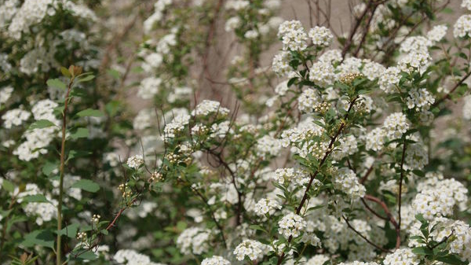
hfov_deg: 16.5
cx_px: 236
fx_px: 1620
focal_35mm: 130
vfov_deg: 9.3
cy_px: 181
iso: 100
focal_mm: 55
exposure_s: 1/1000
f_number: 5.6
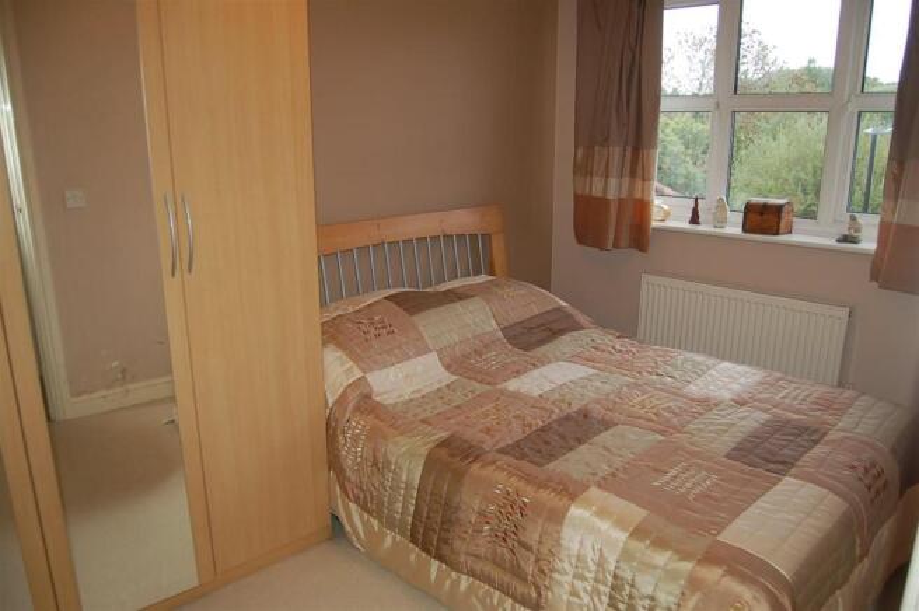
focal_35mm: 27
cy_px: 306
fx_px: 689
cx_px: 460
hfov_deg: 67.4
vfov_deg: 47.8
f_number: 3.5
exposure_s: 1/60
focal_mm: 18
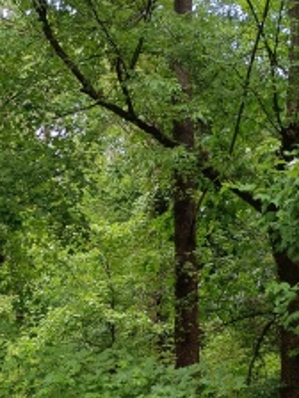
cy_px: 346
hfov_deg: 20.7
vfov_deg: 27.3
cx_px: 11
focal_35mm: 69
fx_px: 795
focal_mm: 4.27
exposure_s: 1/120
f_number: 1.8
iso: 100
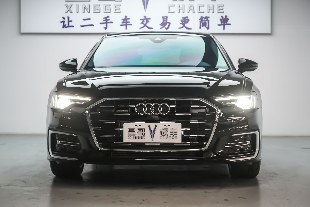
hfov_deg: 29.6
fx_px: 586
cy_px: 104
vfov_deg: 20.0
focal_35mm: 68
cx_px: 155
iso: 2500
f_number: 4
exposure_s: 1/125
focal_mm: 68
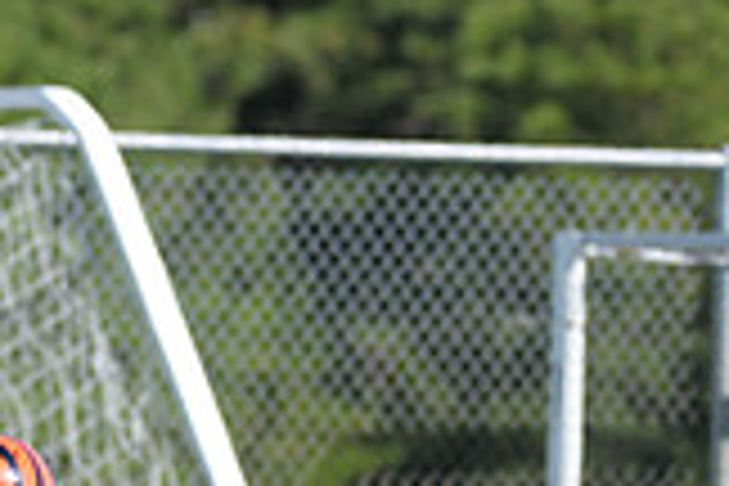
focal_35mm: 1179
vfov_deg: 1.2
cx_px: -58
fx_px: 23873
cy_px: 862
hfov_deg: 1.7
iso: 640
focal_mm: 220
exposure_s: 1/3200
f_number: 4
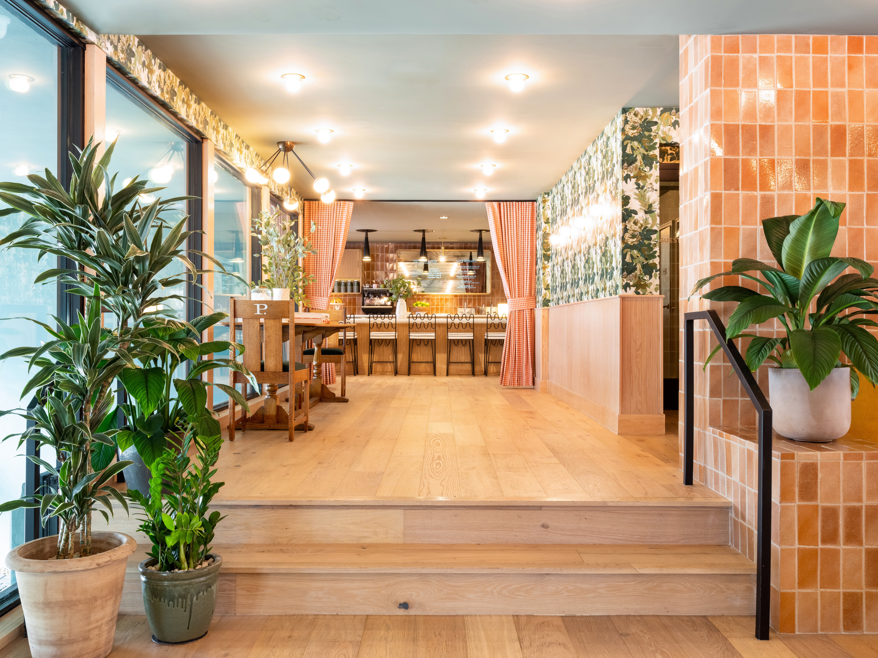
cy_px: 329
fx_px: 761
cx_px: 439
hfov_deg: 60.0
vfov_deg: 46.8
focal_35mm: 30
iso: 500
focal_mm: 38.2
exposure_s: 3
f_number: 22
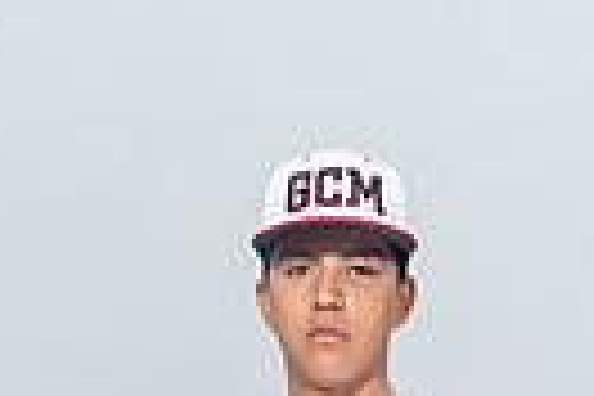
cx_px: 284
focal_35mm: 106
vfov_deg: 10.7
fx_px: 1749
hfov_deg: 19.3
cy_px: 994
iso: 320
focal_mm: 31
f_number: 8
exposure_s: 1/125
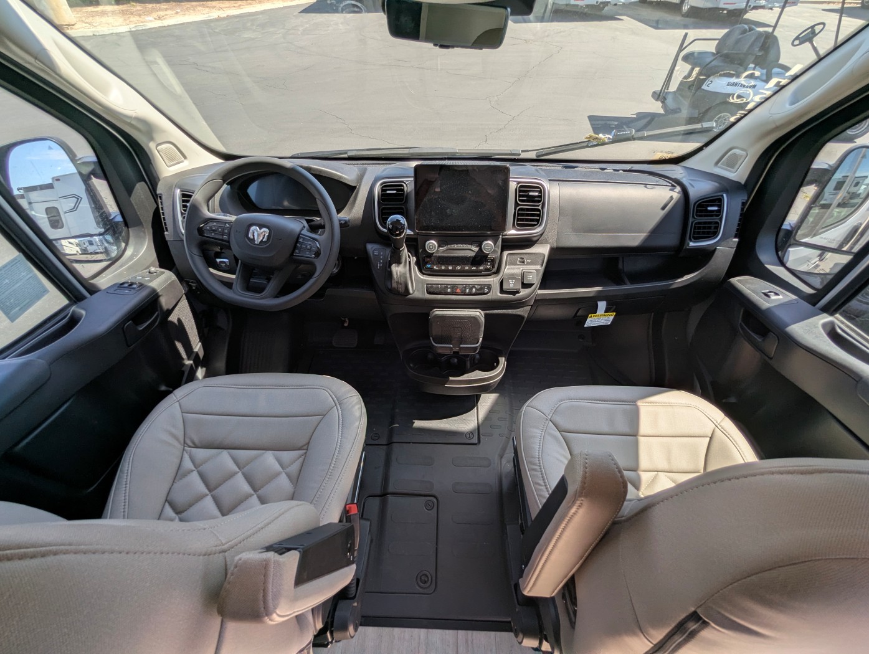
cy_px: 327
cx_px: 434
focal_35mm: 16
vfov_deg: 78.2
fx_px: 402
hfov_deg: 94.4
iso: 42
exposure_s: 1/557
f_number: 2.2
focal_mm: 2.35
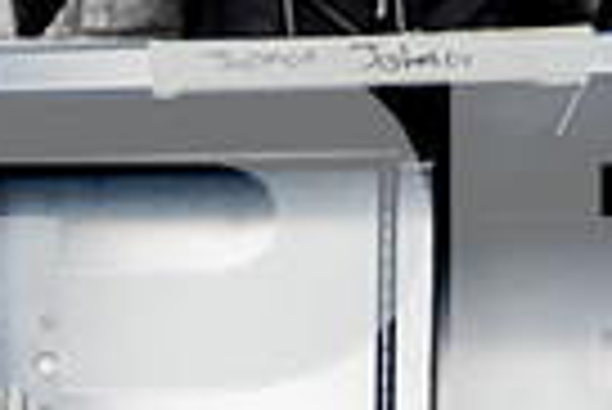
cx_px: -167
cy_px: 820
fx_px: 4612
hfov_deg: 7.5
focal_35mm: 271
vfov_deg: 5.0
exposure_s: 1/250
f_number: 5.6
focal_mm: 61
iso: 100
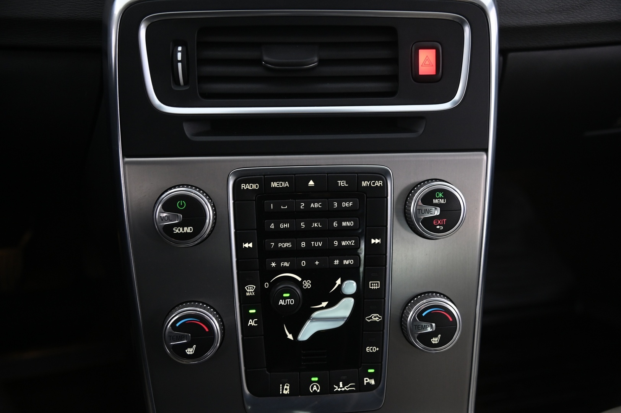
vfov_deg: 35.0
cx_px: 310
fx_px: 655
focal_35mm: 38
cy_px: 206
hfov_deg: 50.7
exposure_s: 1/15
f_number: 4
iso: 2000
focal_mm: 38
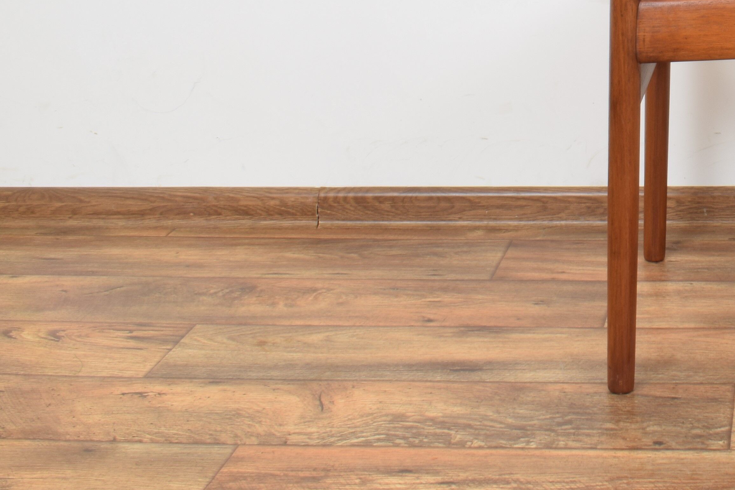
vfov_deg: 16.9
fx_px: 1592
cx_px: 787
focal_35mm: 78
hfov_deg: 24.4
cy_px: -68
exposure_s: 3
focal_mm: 20
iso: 100
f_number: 25
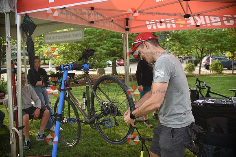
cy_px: 78
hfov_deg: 54.4
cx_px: 118
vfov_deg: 37.9
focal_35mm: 35
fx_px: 229
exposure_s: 1/400
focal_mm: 35
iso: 320
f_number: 6.3
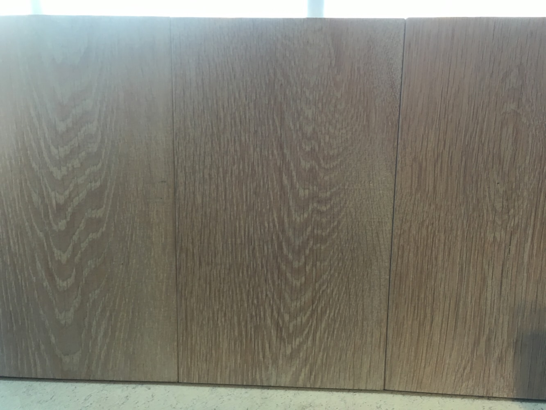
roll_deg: -0.5
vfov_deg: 48.2
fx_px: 457
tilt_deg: -17.6
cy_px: 205
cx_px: 273
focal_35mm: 29
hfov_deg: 61.7
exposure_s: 1/15
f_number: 2.2
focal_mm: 4.15
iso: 32
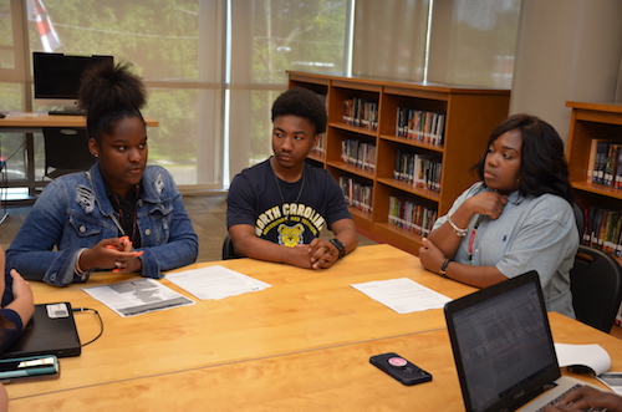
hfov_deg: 43.7
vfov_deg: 29.7
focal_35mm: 45
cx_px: 311
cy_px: 206
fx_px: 776
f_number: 4
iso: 400
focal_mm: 30
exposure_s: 1/60
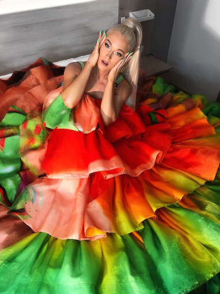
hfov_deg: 48.2
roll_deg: -0.7
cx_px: 111
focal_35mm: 29
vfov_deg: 61.7
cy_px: 152
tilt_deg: -41.5
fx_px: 246
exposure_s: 1/20
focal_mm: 4
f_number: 1.8
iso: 25
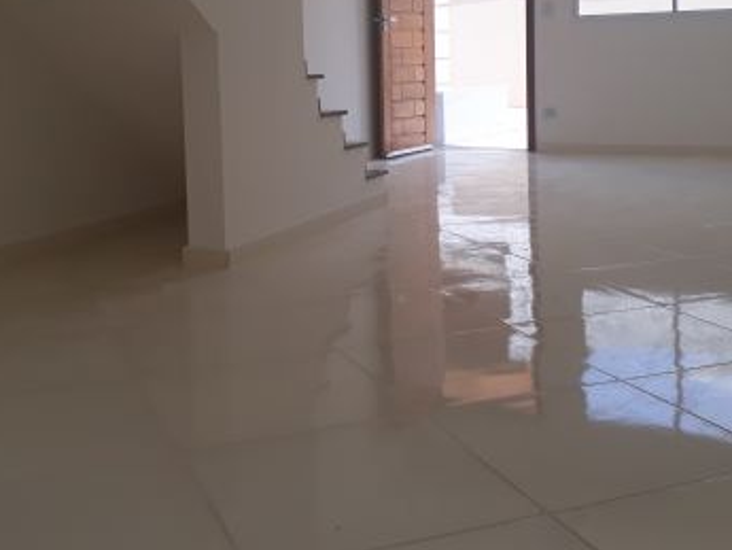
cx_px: 318
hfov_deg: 40.3
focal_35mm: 47
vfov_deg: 30.2
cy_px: 110
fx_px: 994
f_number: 1.9
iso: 40
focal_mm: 3.6
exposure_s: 1/460
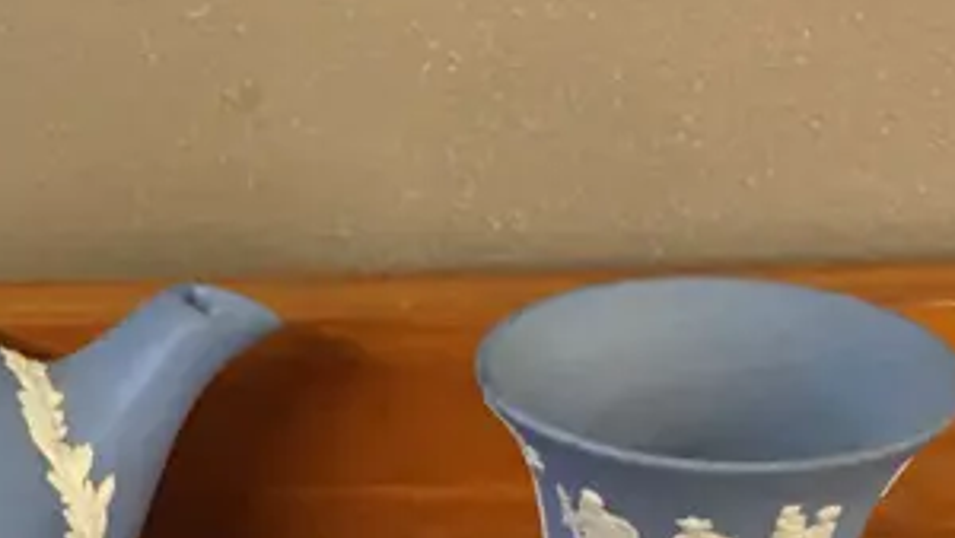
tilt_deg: -33.3
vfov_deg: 10.5
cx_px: 178
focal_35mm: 108
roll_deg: -1.3
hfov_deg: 19.6
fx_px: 2736
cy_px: 990
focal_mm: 4.15
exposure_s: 1/17
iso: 100
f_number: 2.2
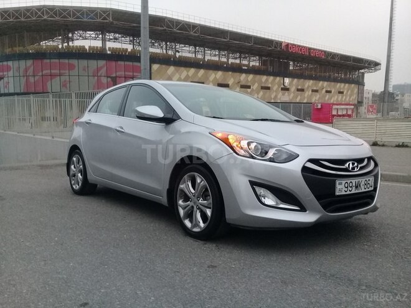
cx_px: 206
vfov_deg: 45.4
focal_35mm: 31
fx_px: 368
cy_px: 154
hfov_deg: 58.4
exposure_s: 1/33
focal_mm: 3.3
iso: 125
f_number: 2.2
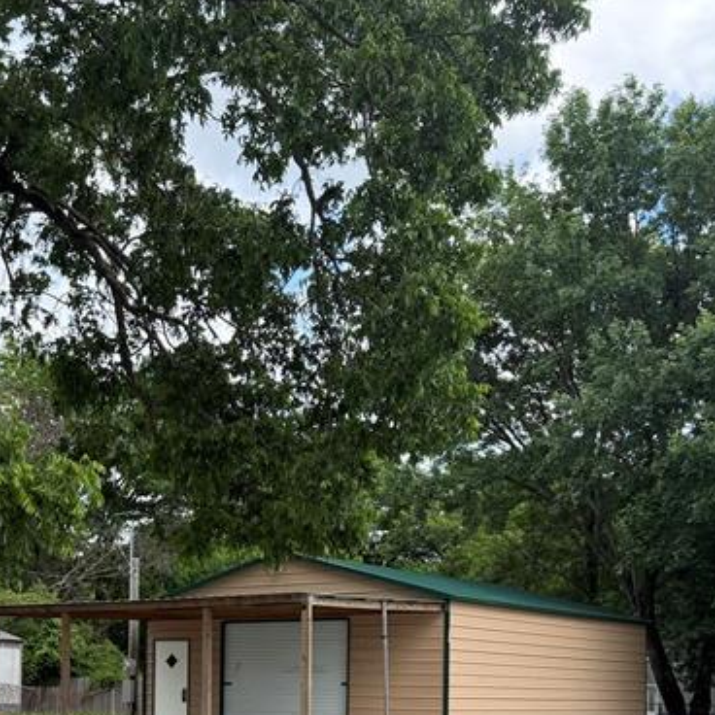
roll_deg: -0.7
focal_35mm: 59
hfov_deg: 28.4
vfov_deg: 27.7
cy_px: 680
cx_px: 136
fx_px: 1379
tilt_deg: +0.1
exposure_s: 1/1812
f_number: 1.78
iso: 100
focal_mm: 6.76
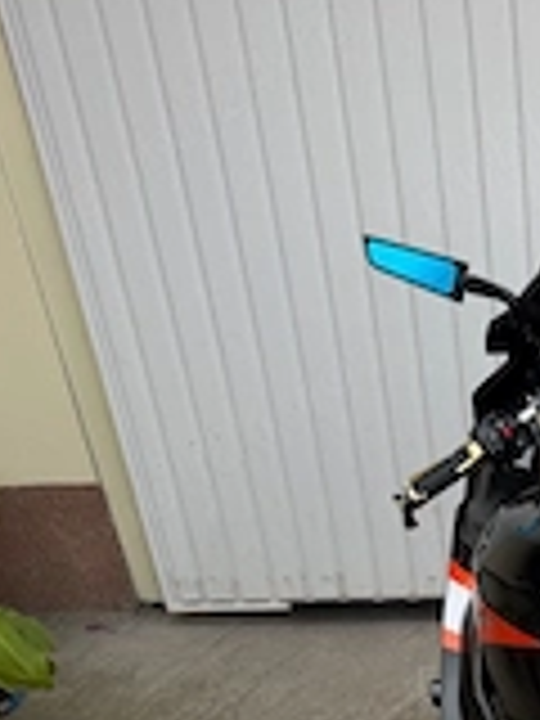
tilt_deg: -44.2
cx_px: 648
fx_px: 1248
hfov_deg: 22.5
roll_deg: +0.9
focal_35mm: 60
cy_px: 868
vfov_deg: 28.0
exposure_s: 1/2703
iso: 80
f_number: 1.78
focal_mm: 6.76
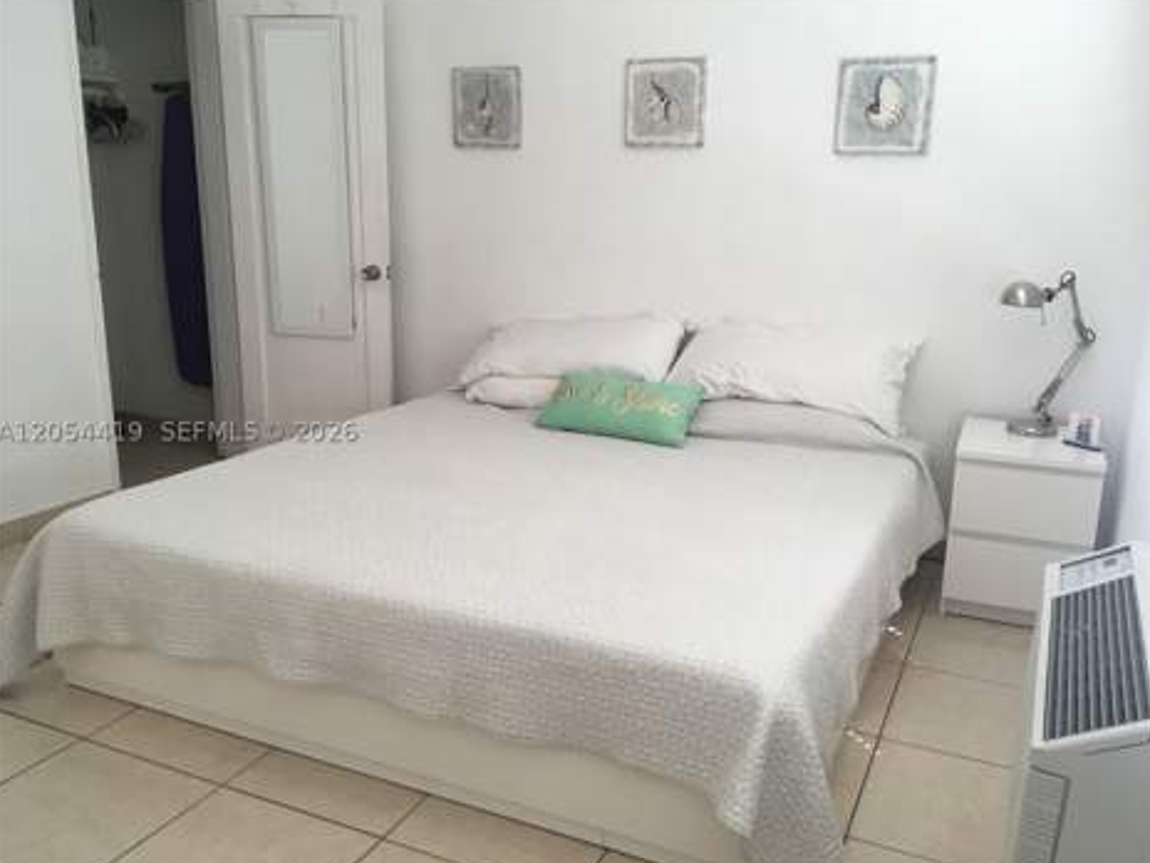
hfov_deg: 60.0
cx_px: 585
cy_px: 432
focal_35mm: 30
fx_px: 997
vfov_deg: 46.8
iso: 32
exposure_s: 1/40
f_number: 2.2
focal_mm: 4.15
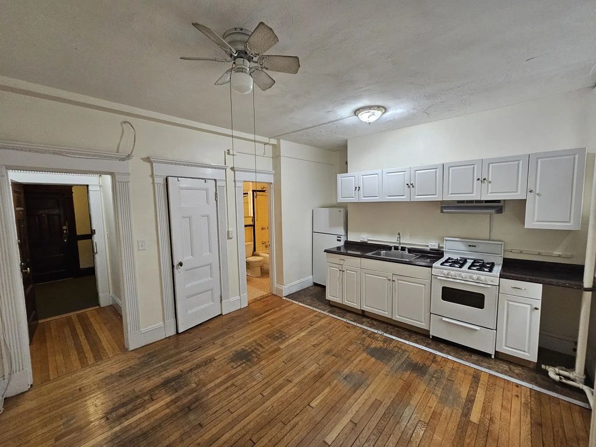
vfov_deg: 89.9
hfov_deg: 106.2
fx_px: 224
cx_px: 298
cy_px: 224
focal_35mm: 13
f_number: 2.2
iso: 320
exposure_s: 1/40
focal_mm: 2.2
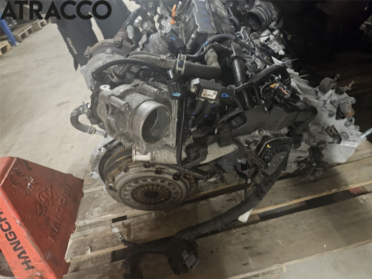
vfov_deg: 58.9
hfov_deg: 73.9
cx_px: 186
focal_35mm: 23
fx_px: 247
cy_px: 140
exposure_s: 1/25
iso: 1600
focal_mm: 5.4
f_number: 1.8
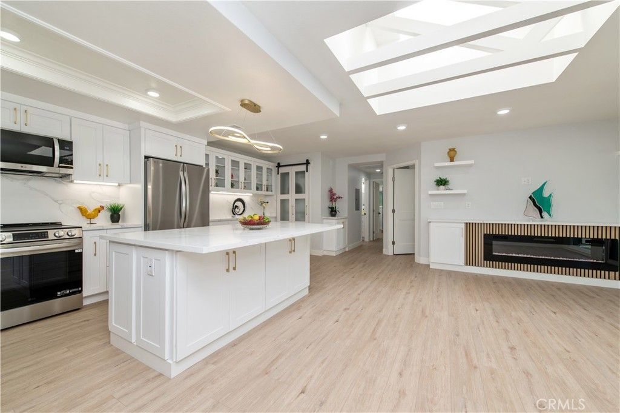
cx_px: 310
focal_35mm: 14
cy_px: 206
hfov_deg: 104.3
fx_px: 241
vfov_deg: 81.1
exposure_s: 1/125
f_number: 5.6
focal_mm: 14
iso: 200
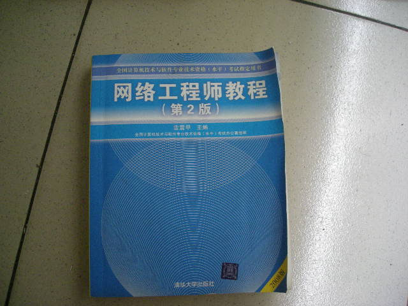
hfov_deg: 52.6
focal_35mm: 35
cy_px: 153
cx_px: 204
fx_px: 413
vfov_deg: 40.7
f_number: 2.8
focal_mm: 5.7
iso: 332
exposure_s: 1/60
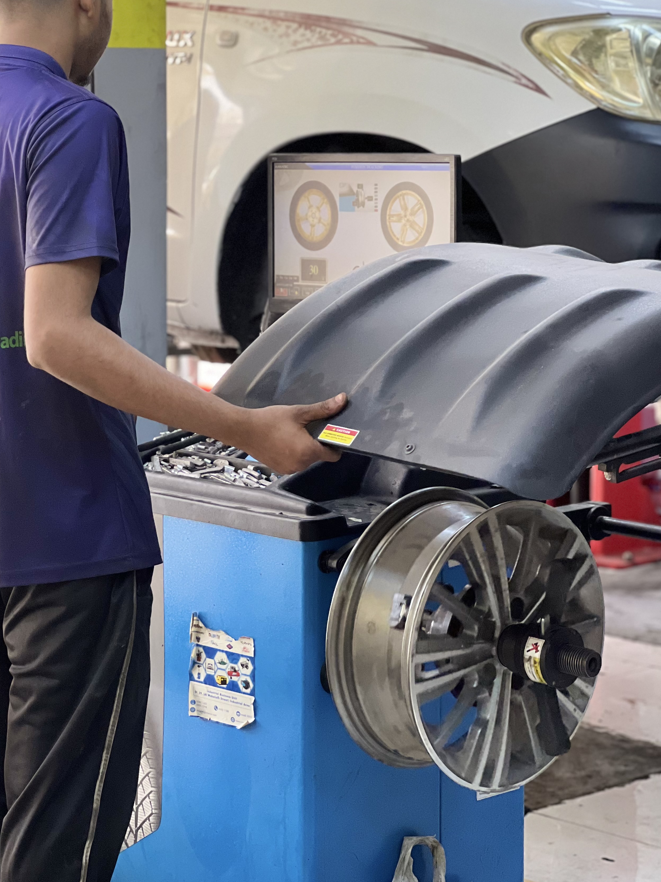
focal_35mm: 93
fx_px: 2368
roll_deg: +0.3
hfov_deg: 15.9
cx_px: 290
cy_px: 418
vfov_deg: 21.1
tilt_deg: -6.6
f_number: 2.8
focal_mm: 9
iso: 200
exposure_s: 1/121
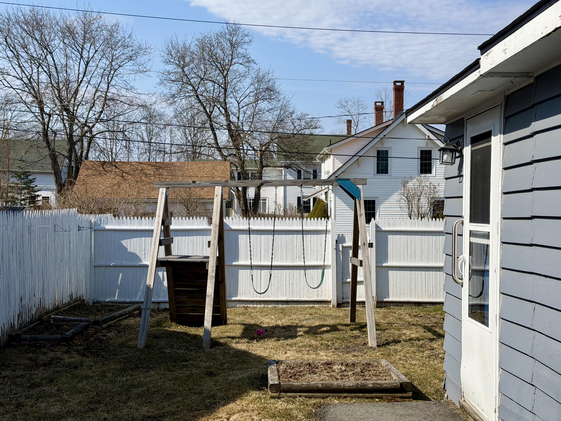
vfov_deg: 30.3
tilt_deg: -0.9
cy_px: 210
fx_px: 778
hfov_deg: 39.7
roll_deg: +0.1
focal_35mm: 48
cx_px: 280
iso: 64
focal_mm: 6.76
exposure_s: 1/6024
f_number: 1.78
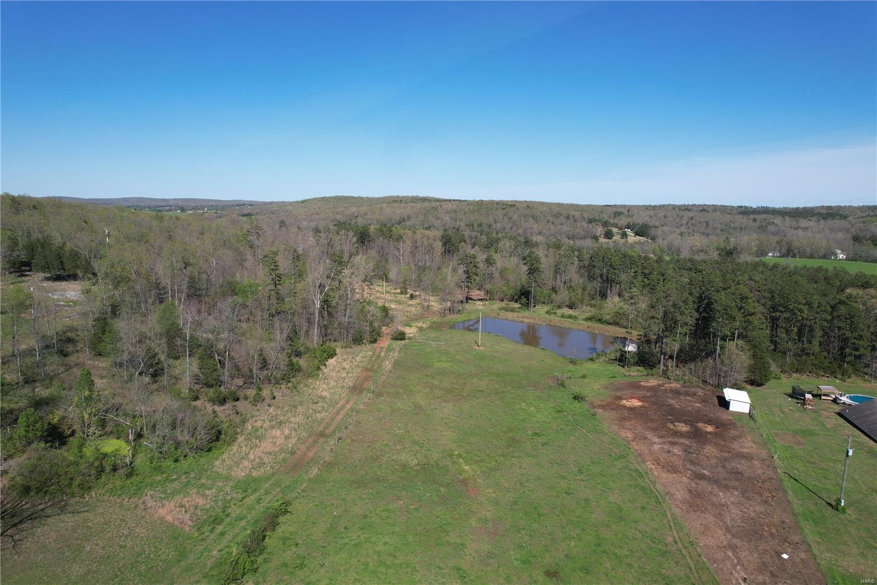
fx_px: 536
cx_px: 438
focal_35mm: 22
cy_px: 292
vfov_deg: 57.2
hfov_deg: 78.6
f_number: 2.8
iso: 100
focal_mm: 8.38
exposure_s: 1/2000
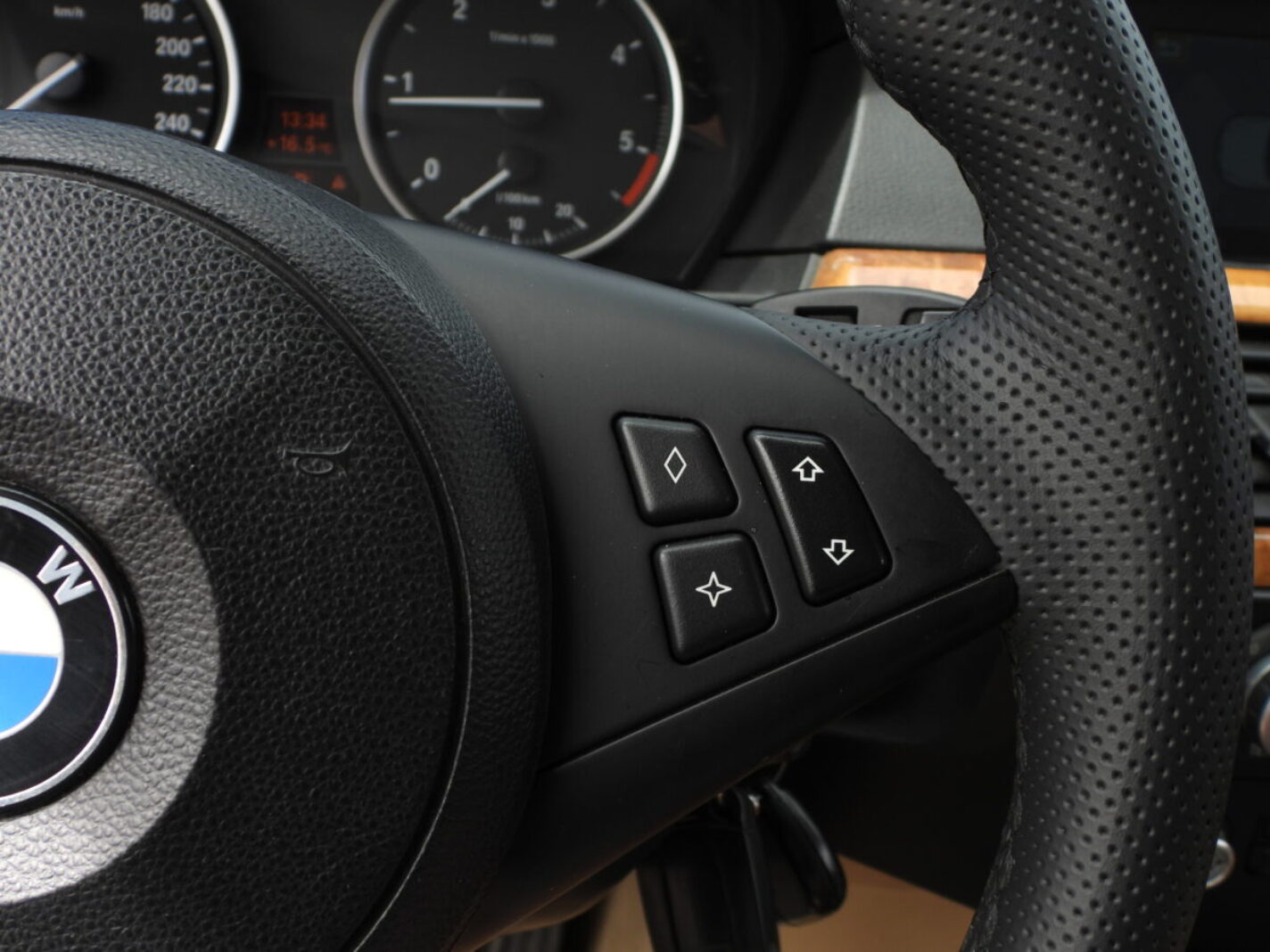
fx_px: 1394
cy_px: 476
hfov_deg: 49.0
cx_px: 635
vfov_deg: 37.7
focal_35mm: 38
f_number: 3.2
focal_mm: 6.8
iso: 100
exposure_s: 1/320
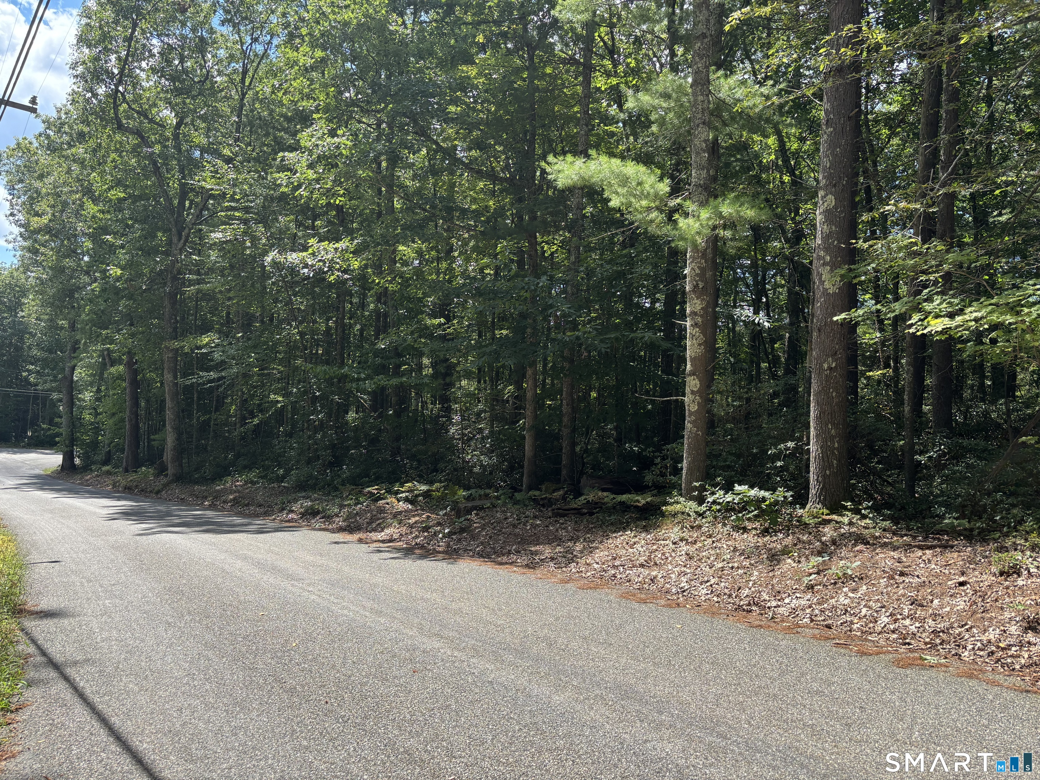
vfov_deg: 53.1
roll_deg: -2.3
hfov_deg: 67.3
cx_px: 520
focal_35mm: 26
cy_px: 390
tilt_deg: +0.1
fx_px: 781
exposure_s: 1/1139
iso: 50
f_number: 1.6
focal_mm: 5.96
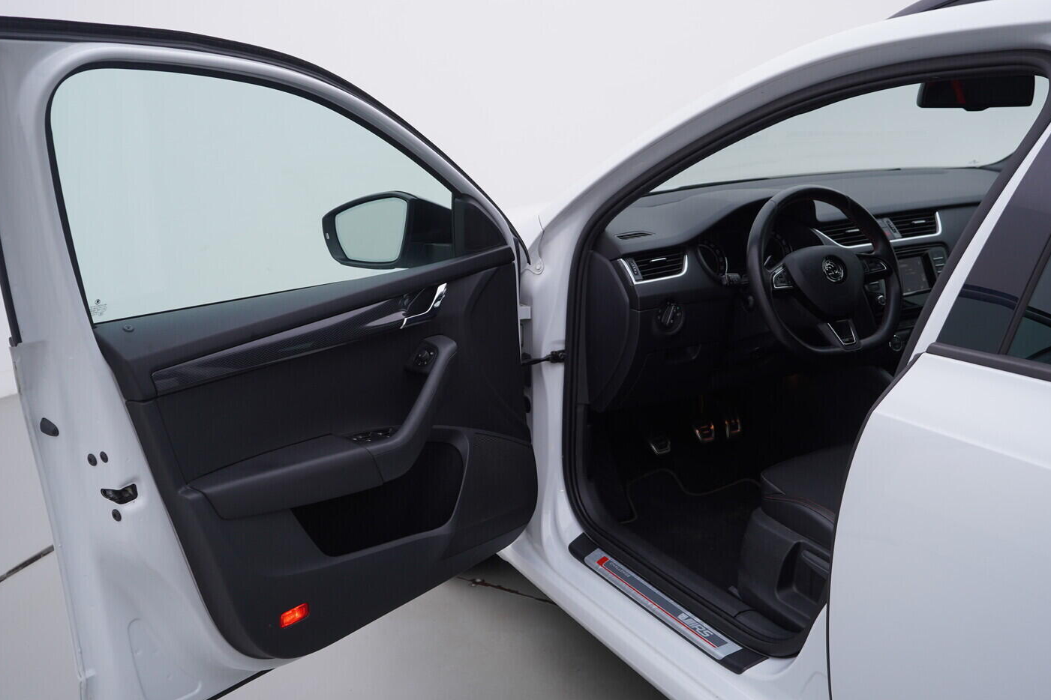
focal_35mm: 37
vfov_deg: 35.9
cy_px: 341
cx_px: 533
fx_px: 1080
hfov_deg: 51.9
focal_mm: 24
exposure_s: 1/80
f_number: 4
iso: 125
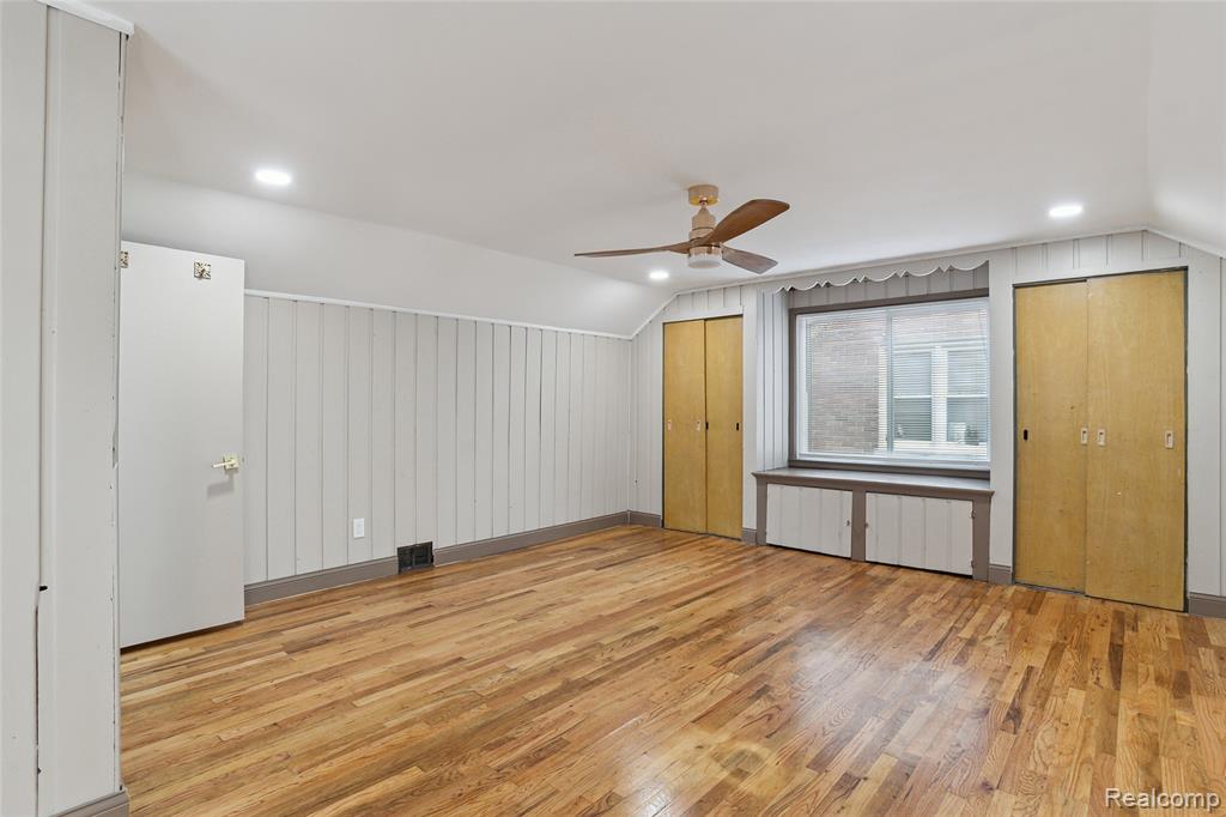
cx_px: 613
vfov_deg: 77.3
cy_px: 408
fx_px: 511
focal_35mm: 15
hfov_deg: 100.4
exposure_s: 1/13
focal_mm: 10
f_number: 8
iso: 400
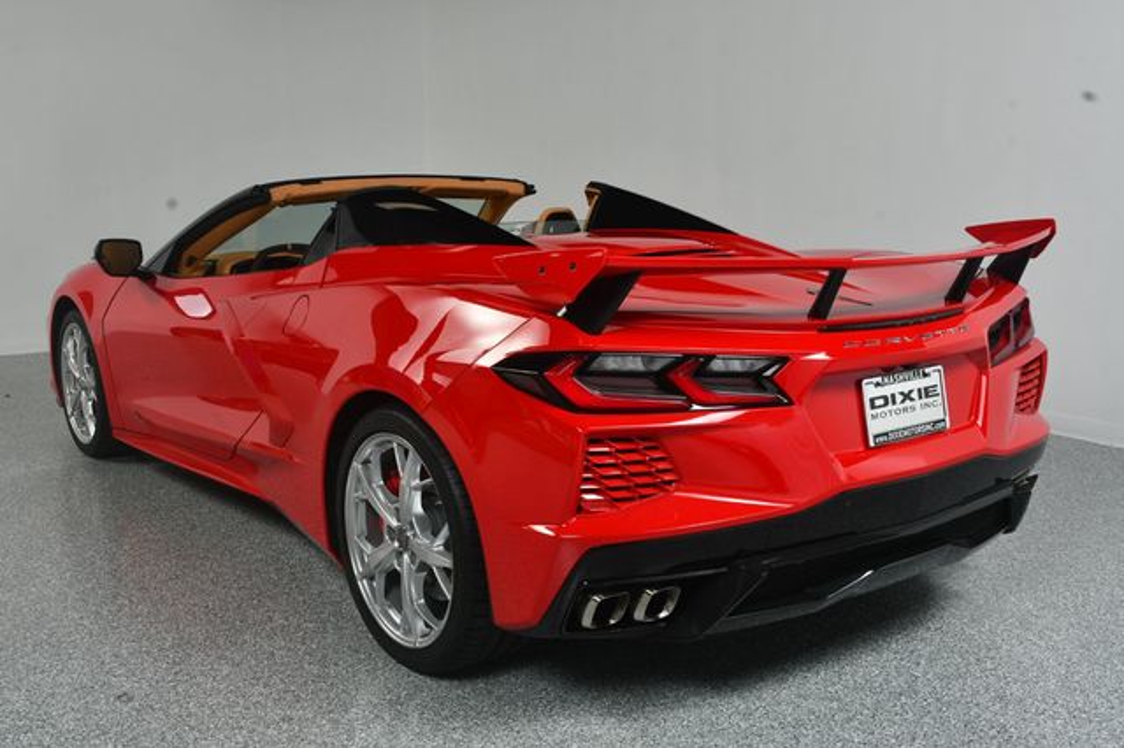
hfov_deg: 49.6
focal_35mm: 39
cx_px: 562
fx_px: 1217
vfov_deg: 34.2
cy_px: 374
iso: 100
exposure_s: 1/160
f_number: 13
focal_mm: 26
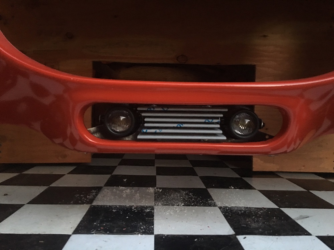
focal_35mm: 29
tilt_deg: -2.0
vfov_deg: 48.2
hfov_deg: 61.7
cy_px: 125
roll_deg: -3.0
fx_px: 280
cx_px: 167
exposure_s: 1/4
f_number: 2.2
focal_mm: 4.15
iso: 125
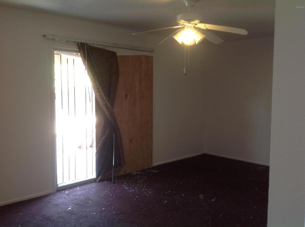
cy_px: 114
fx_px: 308
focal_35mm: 35
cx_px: 152
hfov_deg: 52.7
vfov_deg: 40.6
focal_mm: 4.28
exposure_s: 1/20
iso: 50
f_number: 2.4
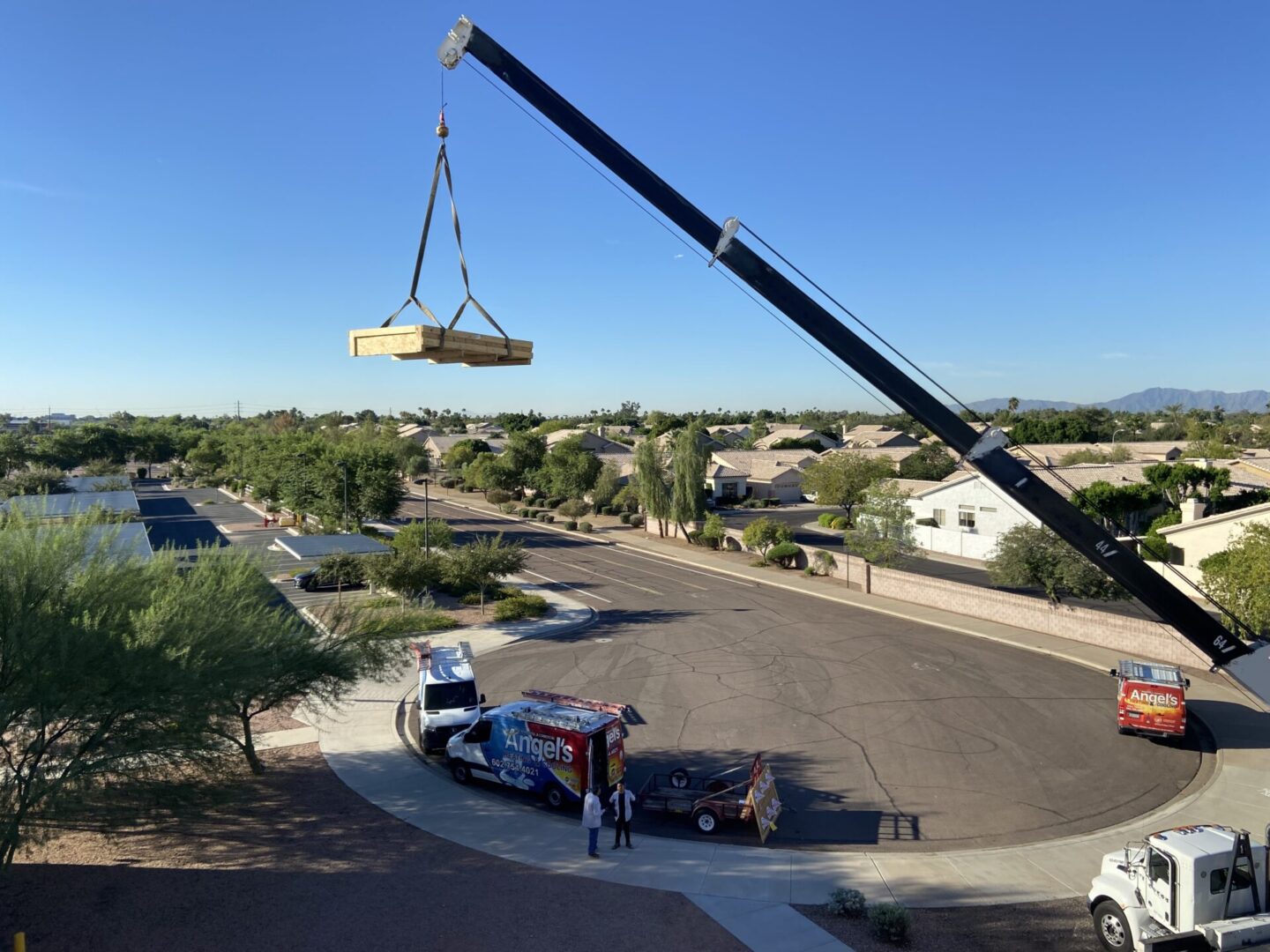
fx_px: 954
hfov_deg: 67.3
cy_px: 476
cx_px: 635
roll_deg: +0.2
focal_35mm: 26
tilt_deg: -3.2
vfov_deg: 53.1
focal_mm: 4.25
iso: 32
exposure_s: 1/2571
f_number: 1.8
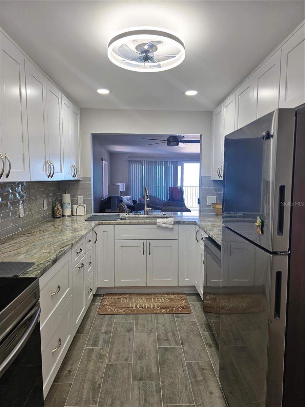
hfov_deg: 58.9
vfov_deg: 73.9
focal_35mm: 23
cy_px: 204
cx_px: 152
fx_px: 270
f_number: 1.7
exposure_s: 1/120
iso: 50
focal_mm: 6.3
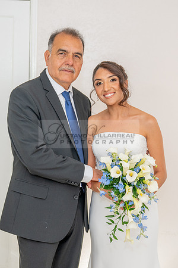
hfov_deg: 23.3
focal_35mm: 58
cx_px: 108
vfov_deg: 34.4
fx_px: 432
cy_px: 135
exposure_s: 1/160
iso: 800
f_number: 4
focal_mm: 38
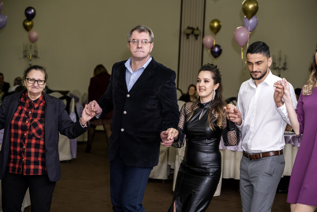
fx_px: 731
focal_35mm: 83
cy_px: 106
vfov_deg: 16.5
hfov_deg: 24.5
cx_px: 158
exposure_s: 1/160
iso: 1600
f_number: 2.8
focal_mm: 55
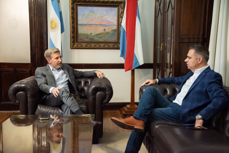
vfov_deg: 33.4
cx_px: 114
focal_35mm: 40
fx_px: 254
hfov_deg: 48.5
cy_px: 76
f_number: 4
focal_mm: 40
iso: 1250
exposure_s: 1/250
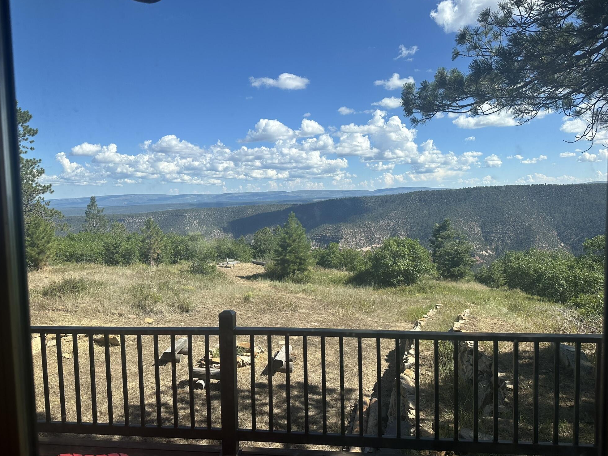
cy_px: 226
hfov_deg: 69.4
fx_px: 439
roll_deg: +0.6
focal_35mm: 25
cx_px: 293
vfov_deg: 54.9
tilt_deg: -3.2
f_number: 1.78
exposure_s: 1/2882
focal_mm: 6.86
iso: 80
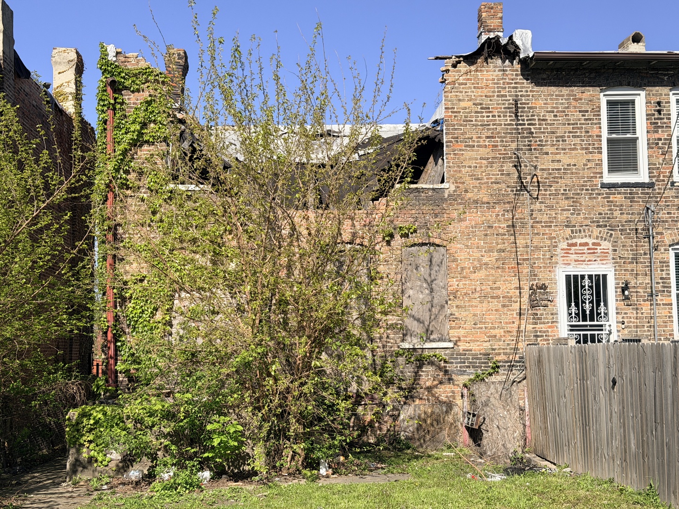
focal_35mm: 48
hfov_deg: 39.7
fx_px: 942
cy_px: 254
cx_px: 340
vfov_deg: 30.3
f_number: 1.78
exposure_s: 1/4329
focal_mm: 6.76
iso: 64
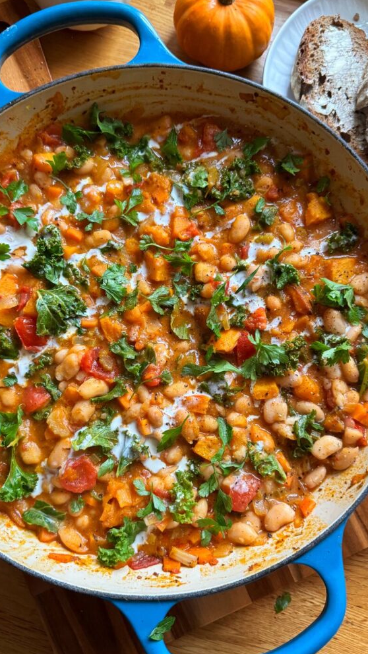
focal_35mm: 27
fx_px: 468
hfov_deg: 42.9
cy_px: 329
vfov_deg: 69.9
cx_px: 171
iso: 400
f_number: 1.78
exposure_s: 1/50
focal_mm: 6.76
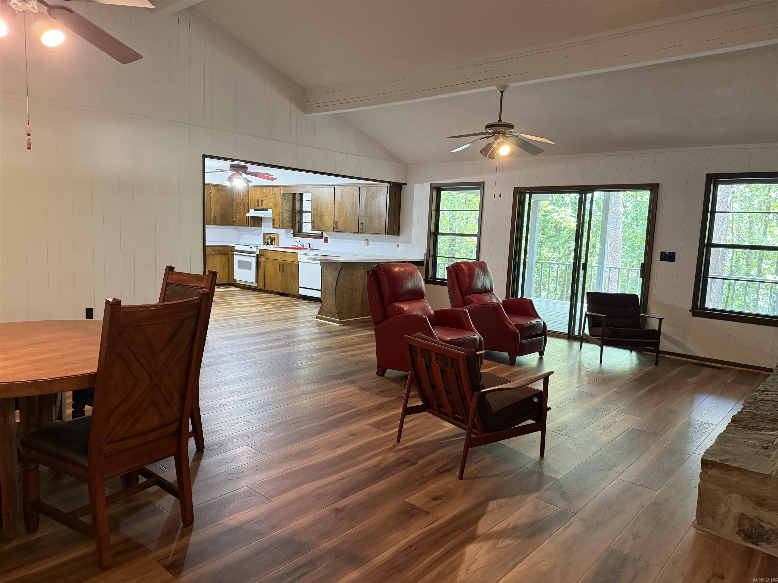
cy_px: 292
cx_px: 389
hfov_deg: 71.6
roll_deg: -2.0
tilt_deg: -5.7
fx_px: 539
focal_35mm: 24
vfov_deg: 56.8
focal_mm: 6.76
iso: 500
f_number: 1.78
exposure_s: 1/60
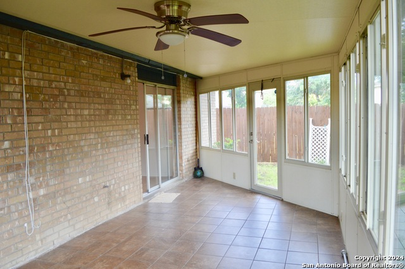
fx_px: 304
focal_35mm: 27
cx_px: 202
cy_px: 134
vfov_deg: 47.9
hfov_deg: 67.4
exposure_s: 1/100
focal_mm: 18
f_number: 5
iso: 400
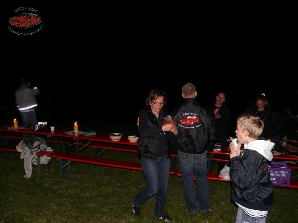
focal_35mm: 35
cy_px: 112
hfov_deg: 52.6
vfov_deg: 40.7
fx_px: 301
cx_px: 149
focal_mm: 7.4
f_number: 2.8
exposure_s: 1/30
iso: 125
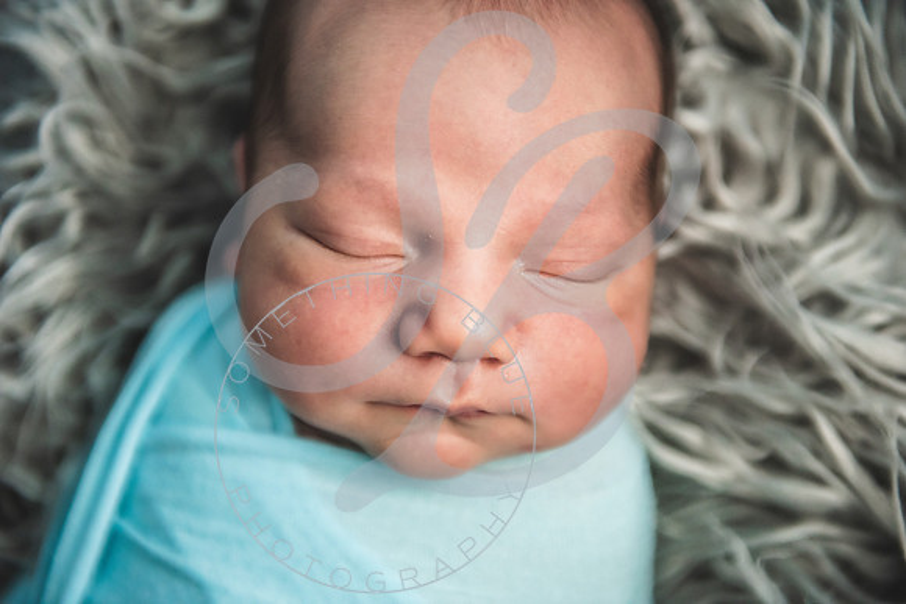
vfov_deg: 19.5
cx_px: 453
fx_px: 1762
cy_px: 302
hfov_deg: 28.8
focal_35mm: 70
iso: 1600
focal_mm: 70
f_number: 2.8
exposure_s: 1/125
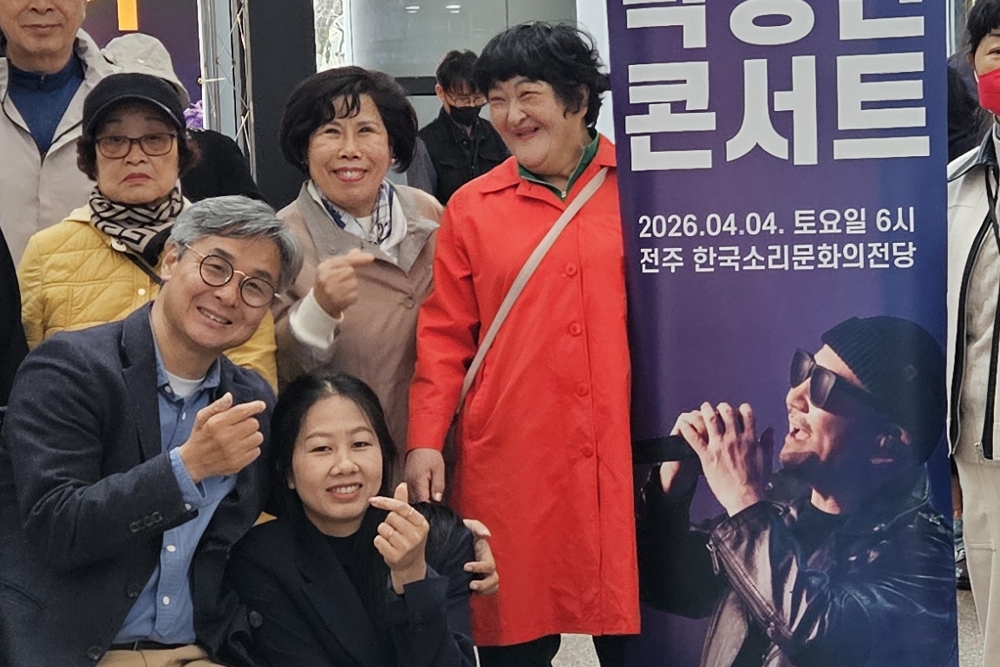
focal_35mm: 83
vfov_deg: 16.4
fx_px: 2306
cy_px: 238
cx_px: 675
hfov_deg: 24.3
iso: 400
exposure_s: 1/120
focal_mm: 5.4
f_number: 1.8
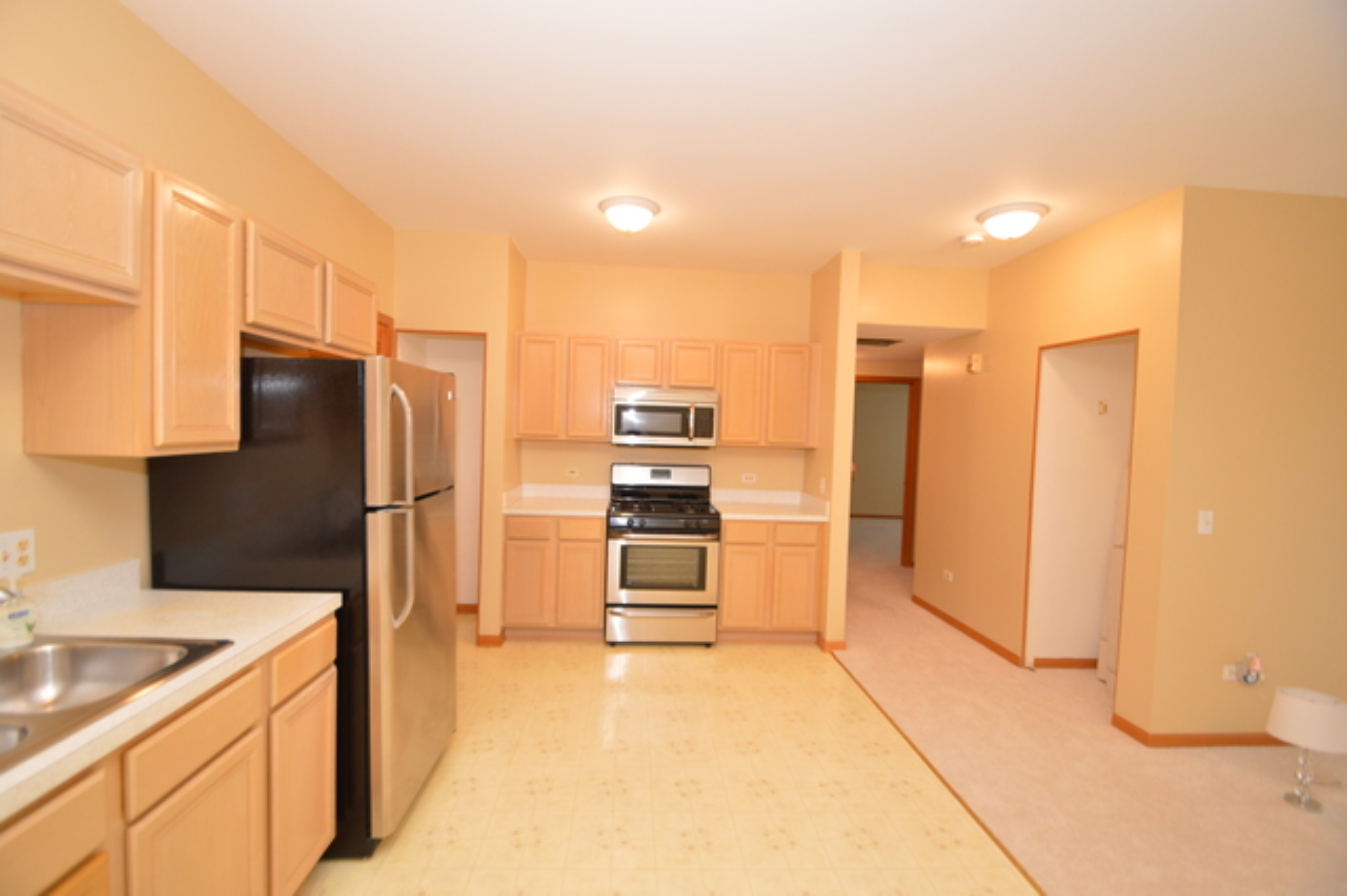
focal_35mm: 15
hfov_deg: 100.4
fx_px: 561
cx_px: 674
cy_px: 448
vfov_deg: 77.3
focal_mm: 10
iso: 400
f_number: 3.5
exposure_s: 1/60
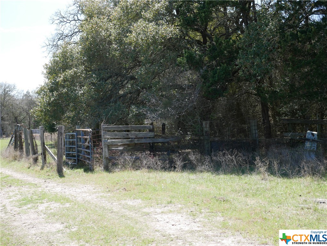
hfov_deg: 38.2
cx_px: 164
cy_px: 123
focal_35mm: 50
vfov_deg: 29.1
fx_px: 472
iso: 200
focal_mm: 25
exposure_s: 1/200
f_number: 6.3
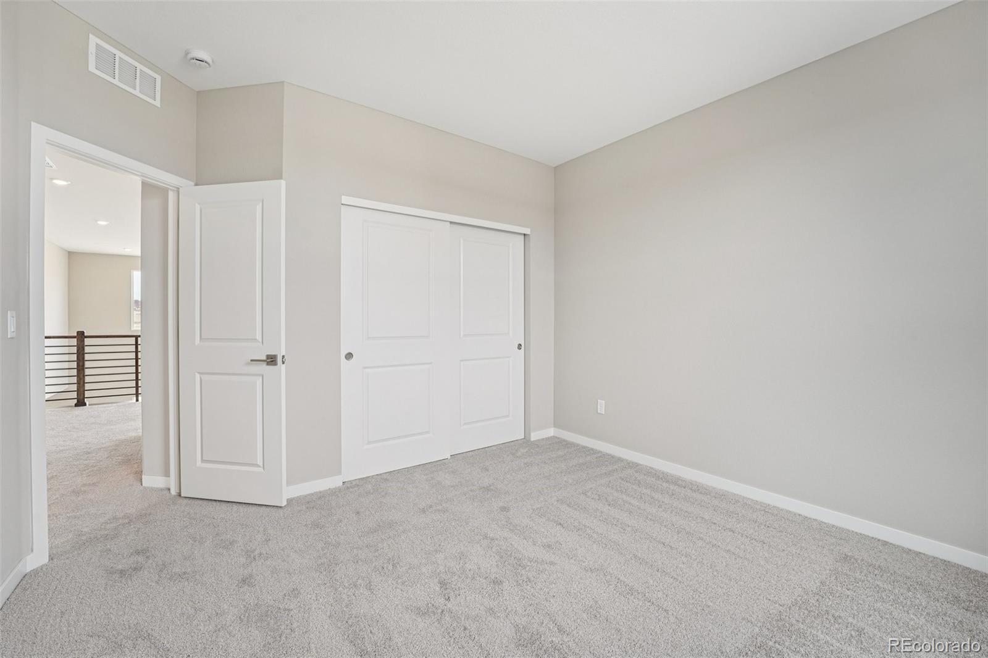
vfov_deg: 78.8
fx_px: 401
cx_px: 494
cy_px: 329
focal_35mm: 15
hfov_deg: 101.9
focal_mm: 14.6
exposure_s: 1/30
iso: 250
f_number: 8
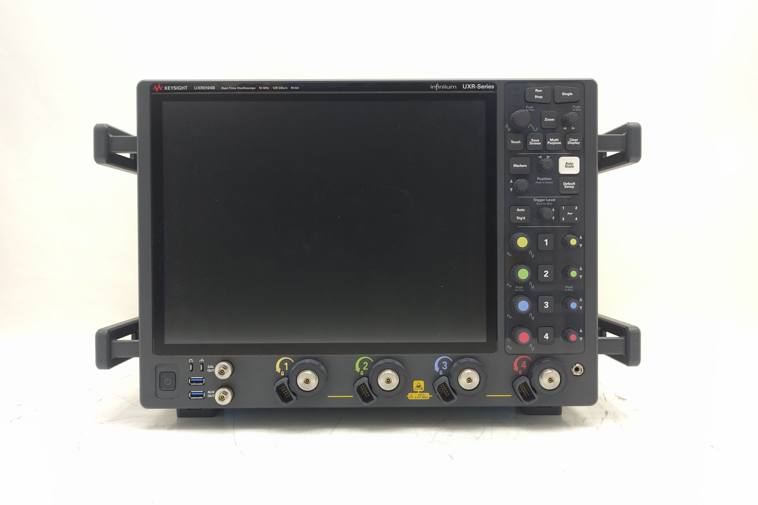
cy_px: 252
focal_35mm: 34
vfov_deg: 38.9
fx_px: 716
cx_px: 379
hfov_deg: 55.8
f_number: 3.2
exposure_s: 1/13
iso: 100
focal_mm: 12.48
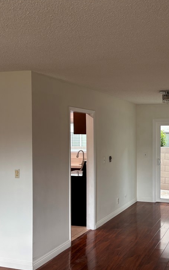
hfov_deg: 31.1
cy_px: 141
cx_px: 155
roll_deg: +0.7
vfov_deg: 50.4
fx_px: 288
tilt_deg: -1.7
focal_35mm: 39
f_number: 1.6
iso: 80
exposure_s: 1/60
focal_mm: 5.96
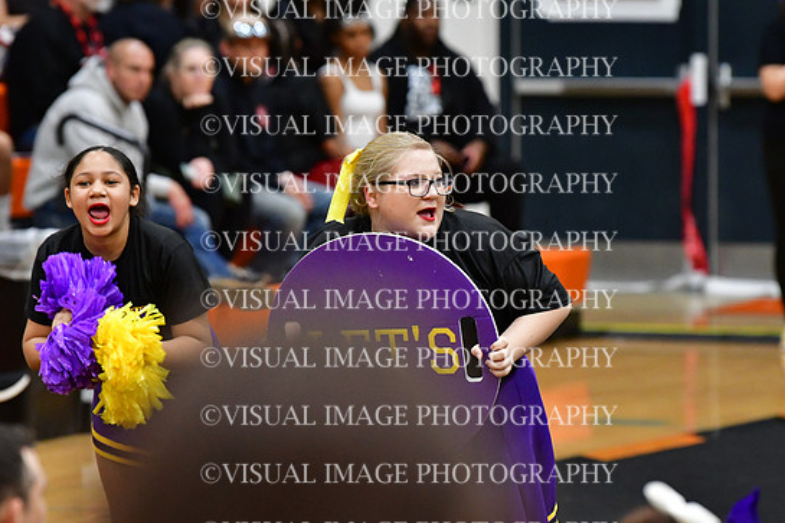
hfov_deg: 7.0
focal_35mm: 295
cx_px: 409
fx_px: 6430
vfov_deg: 4.7
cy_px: 270
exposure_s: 1/500
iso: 5000
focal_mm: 185
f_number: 3.5
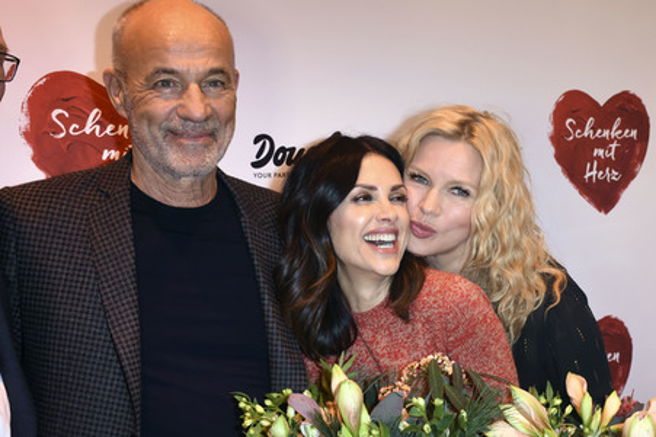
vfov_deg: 26.4
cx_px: 328
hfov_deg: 38.9
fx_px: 929
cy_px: 218
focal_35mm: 51
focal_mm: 34
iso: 1000
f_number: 6.3
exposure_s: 1/160
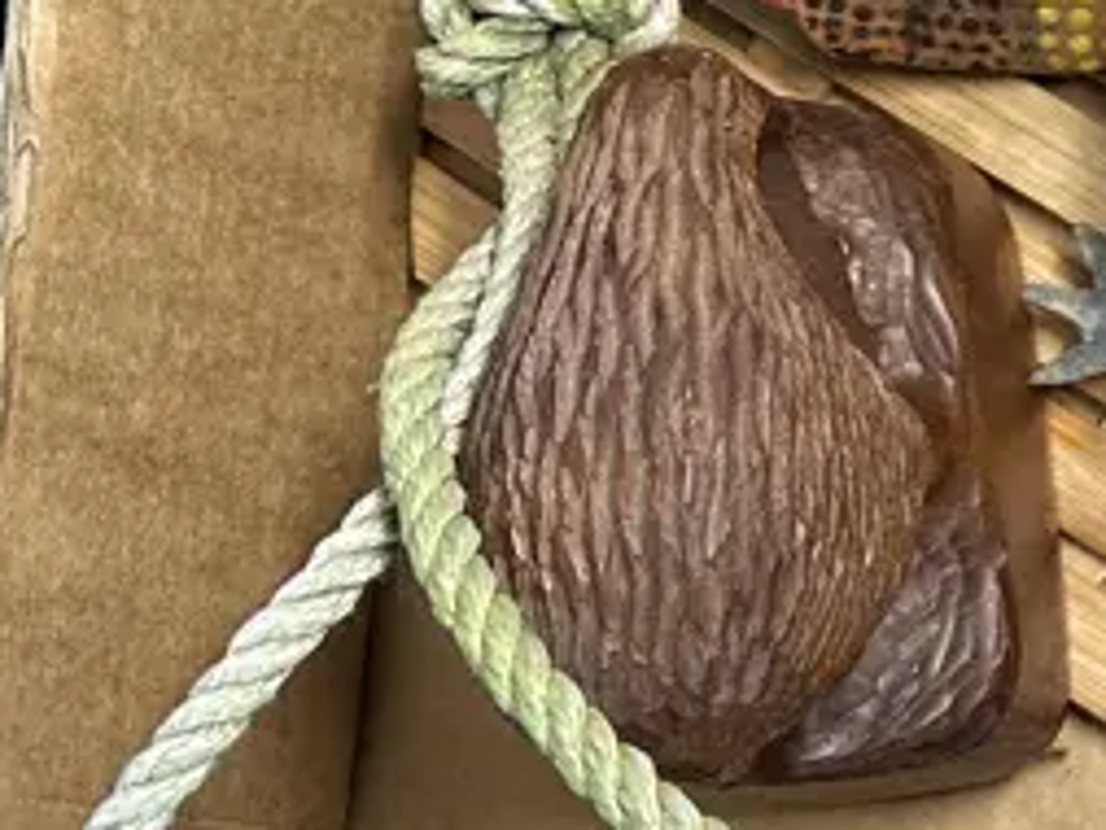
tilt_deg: -76.4
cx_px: 2146
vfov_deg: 15.2
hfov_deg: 16.1
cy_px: 205
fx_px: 3101
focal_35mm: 97
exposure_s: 1/50
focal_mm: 6.86
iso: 200
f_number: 1.78
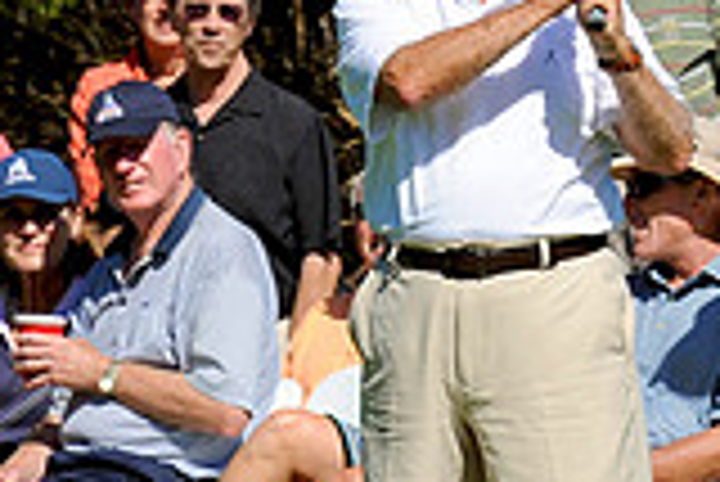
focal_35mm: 651
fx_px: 13032
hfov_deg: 3.2
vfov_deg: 2.1
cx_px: 86
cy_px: 117
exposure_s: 1/320
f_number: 11
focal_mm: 180
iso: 200
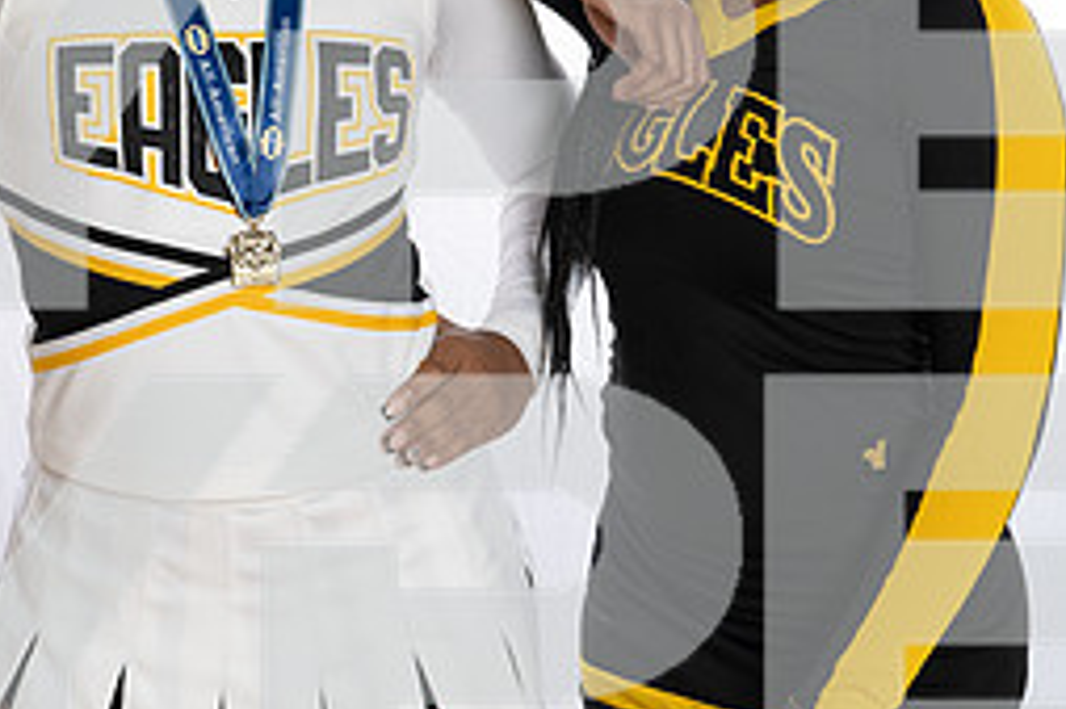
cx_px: 193
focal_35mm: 80
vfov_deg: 16.8
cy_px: 90
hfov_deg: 24.9
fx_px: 2367
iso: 1250
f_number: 10
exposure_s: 1/250
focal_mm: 35
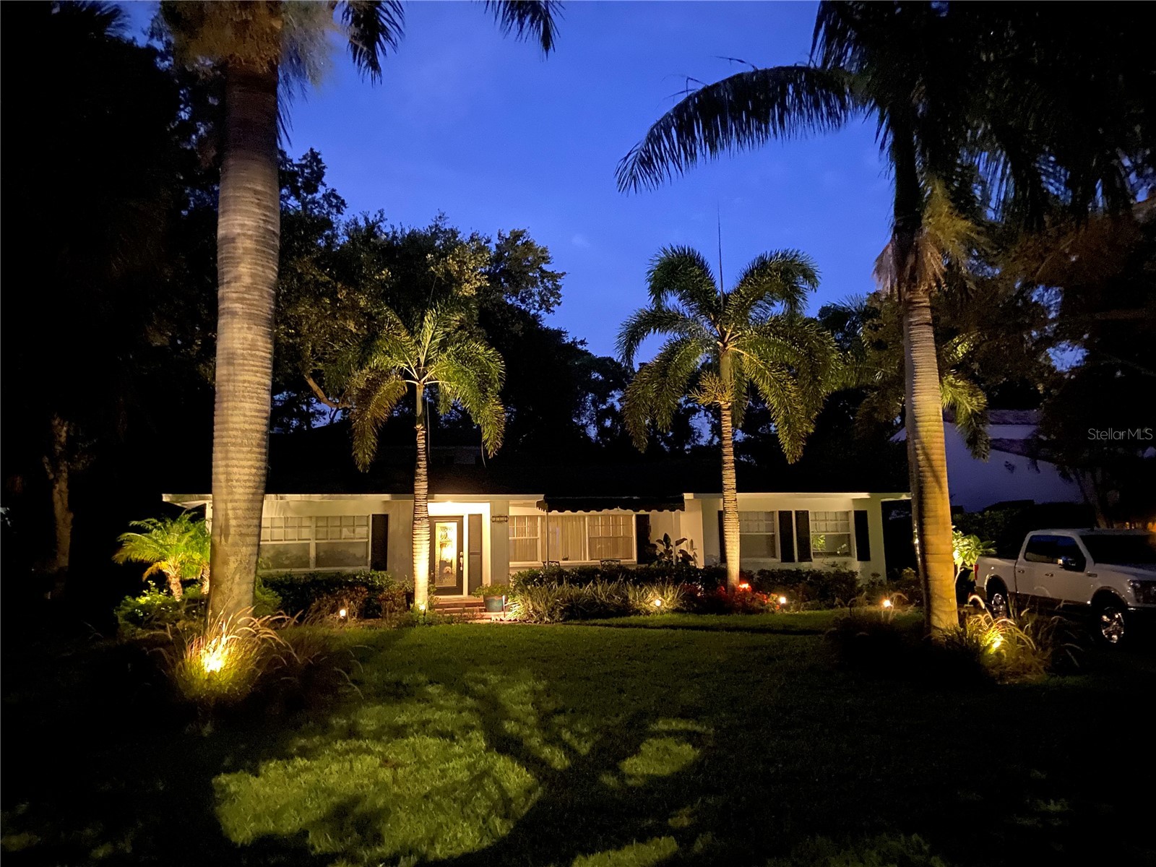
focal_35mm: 26
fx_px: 868
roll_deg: +0.0
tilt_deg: +8.8
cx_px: 578
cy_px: 434
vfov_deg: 53.1
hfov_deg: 67.3
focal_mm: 4.25
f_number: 1.8
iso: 1250
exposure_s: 1/4
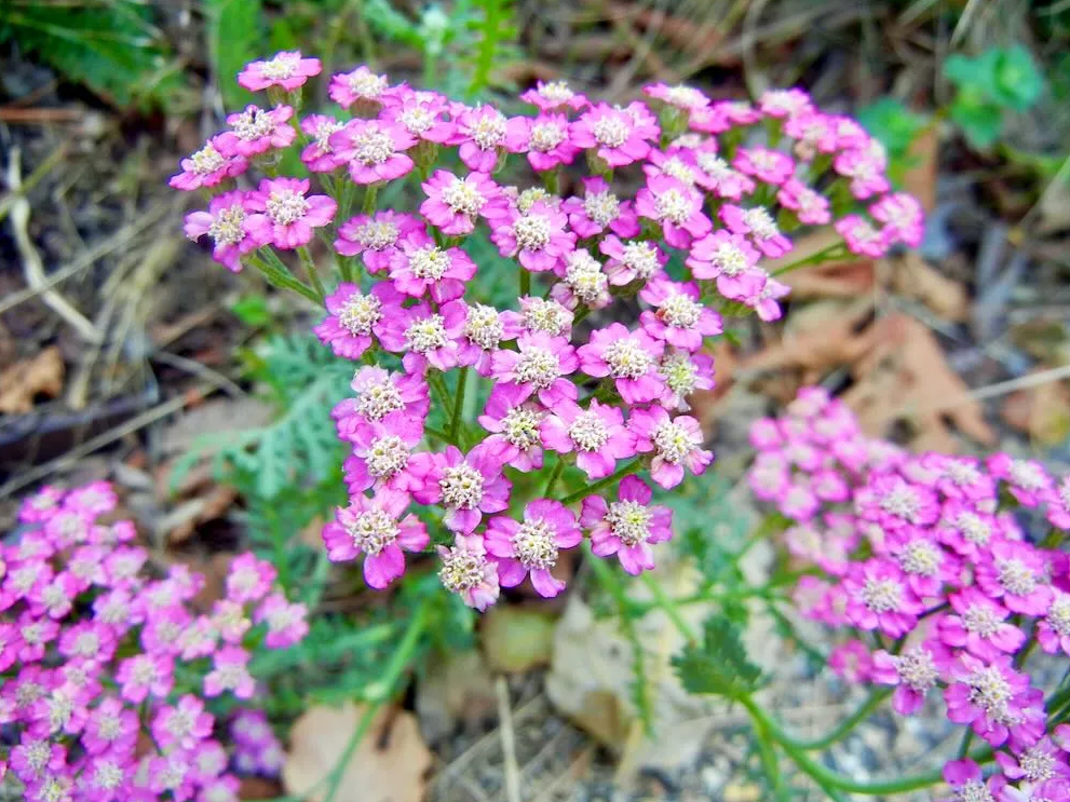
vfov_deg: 45.4
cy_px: 398
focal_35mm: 31
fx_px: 958
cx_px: 533
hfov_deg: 58.4
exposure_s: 1/77.4
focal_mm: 5.4
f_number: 3.5
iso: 160
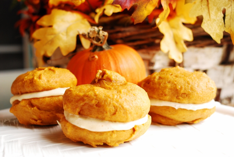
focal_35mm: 52
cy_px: 78
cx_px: 117
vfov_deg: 25.8
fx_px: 342
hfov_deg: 37.8
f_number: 4.5
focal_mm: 35
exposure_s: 1/100
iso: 320
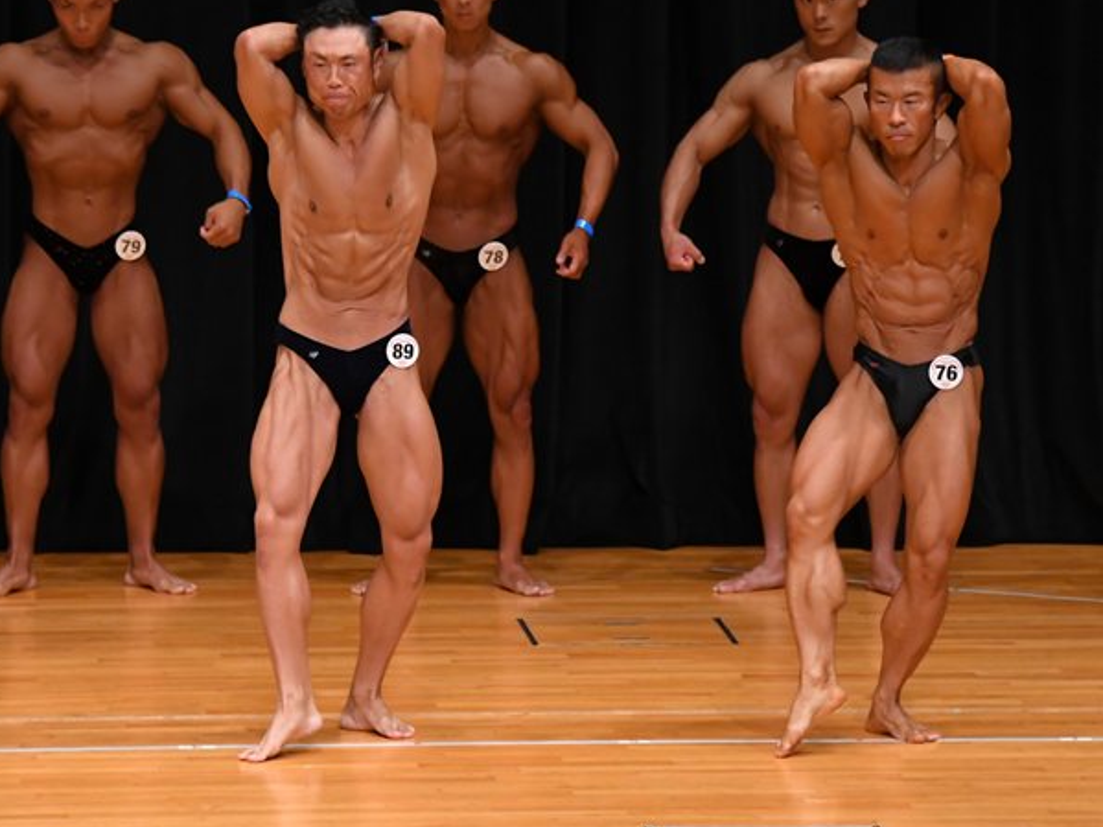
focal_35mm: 336
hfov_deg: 5.9
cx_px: 494
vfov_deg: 4.4
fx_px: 10704
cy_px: 394
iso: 3200
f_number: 5.6
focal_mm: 180
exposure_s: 1/400
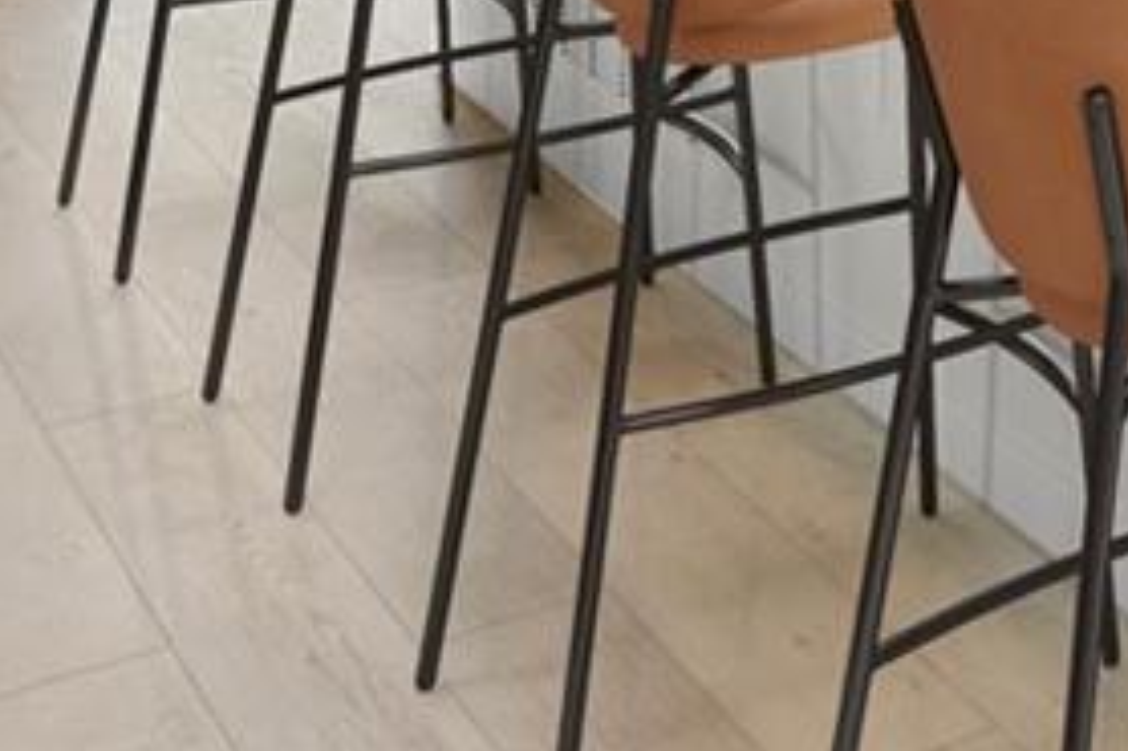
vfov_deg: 12.4
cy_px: -848
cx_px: 1871
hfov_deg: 18.2
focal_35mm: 95
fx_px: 2971
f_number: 8
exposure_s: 1/5
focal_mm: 16.5
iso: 160
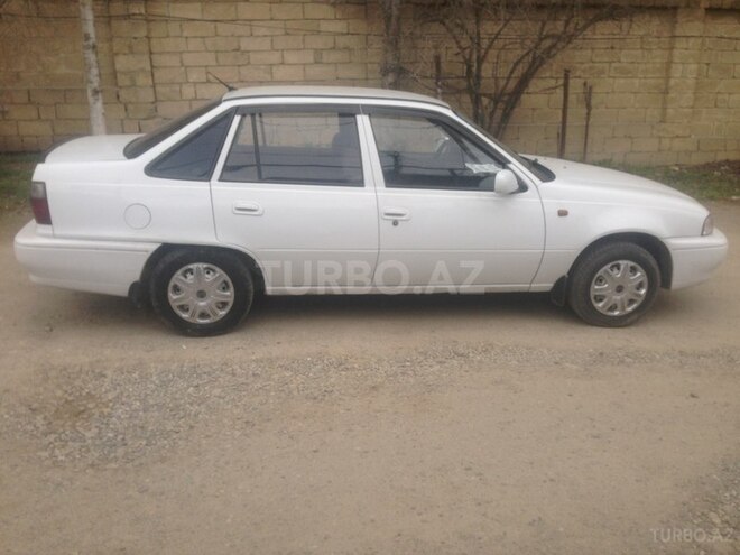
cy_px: 278
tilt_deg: -17.1
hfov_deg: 55.4
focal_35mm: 33
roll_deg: -2.1
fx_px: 705
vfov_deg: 42.9
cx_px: 370
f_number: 2.4
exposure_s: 1/150
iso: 50
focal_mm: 4.12
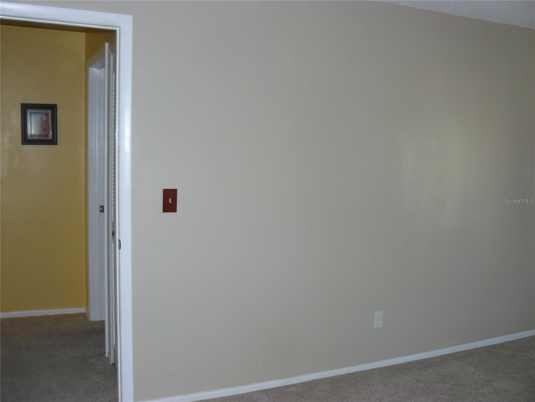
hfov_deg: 51.4
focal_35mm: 36
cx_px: 268
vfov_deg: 39.7
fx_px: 556
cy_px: 201
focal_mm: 6
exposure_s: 1/30
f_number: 2.8
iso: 100
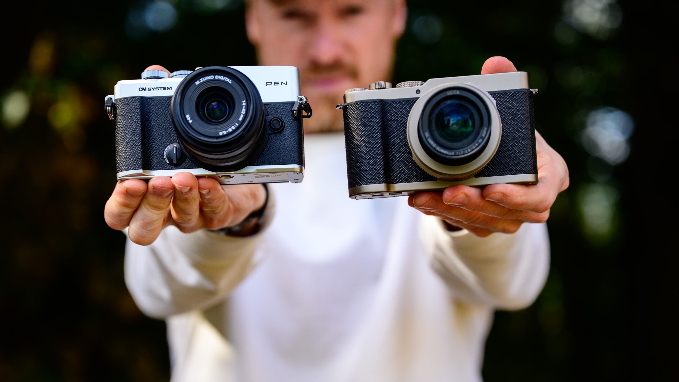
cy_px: 274
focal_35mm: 89
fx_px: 1602
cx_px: 344
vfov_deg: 13.6
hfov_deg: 23.9
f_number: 3.2
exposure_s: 1/500
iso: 200
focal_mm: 70
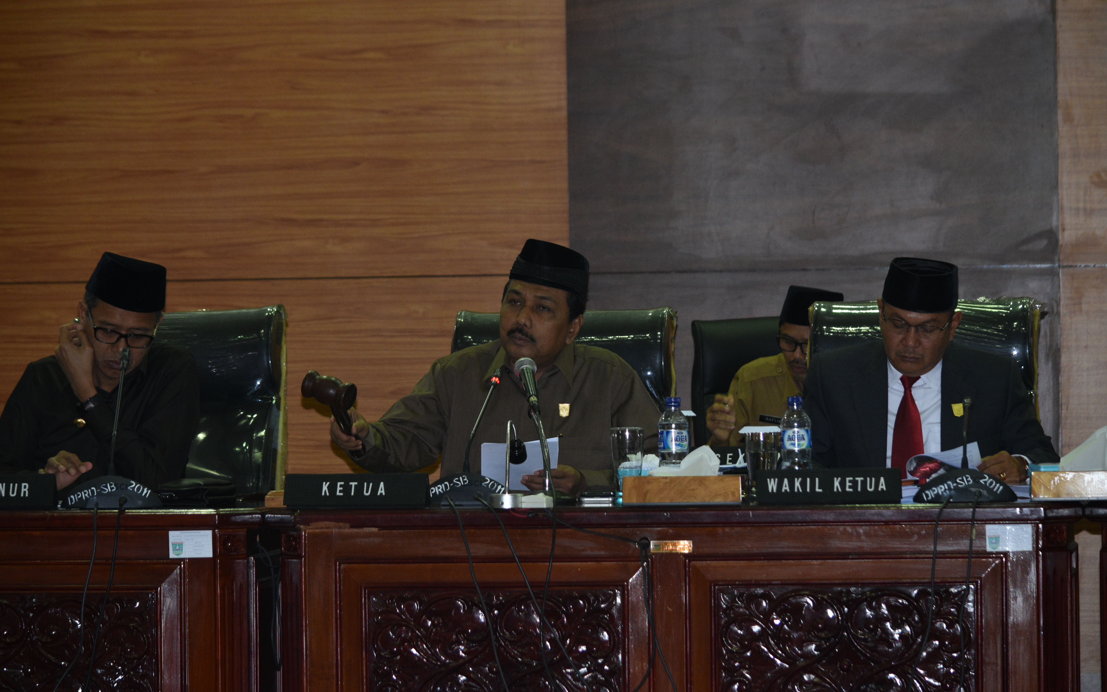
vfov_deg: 7.4
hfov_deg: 11.8
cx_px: 552
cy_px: 353
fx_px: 5370
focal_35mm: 178
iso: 1000
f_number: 5
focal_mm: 116
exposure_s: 1/60
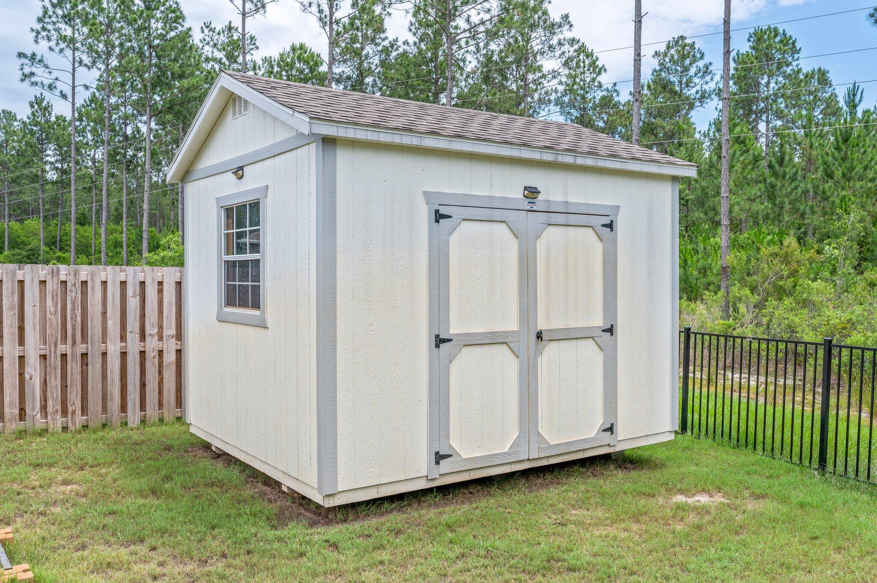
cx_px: 438
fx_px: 730
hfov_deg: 62.0
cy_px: 292
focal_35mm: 30
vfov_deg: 43.5
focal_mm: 30
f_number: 9
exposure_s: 1/500
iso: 100
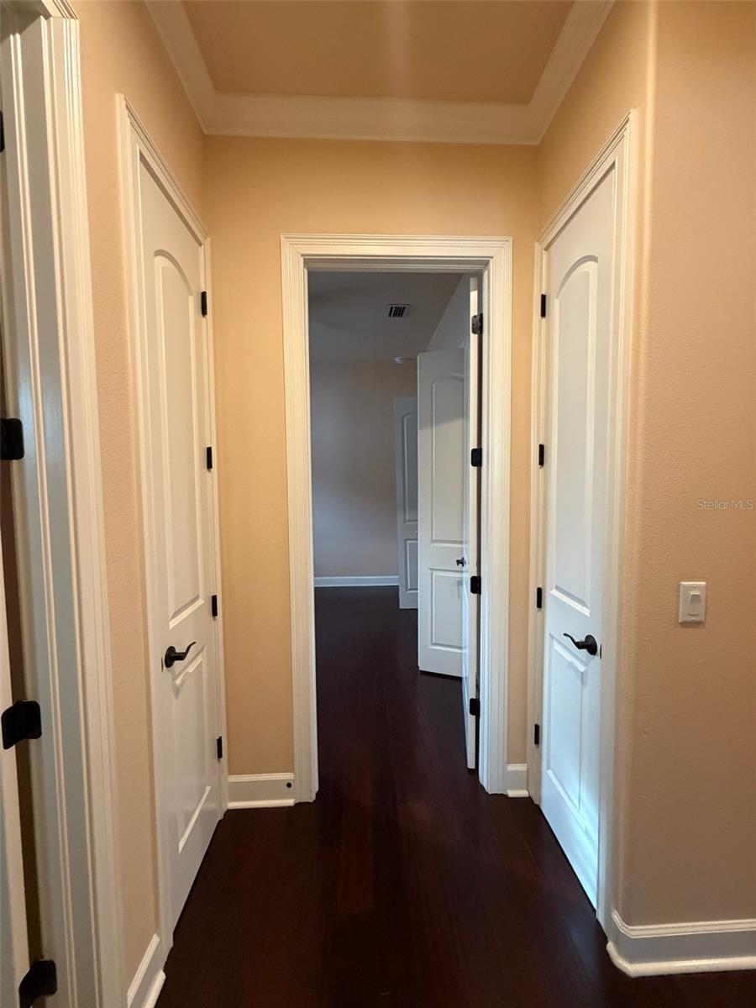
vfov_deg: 102.1
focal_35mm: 14
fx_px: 408
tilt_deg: -2.9
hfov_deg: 85.7
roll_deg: +0.3
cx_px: 378
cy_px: 504
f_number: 2.2
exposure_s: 1/60
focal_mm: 2.22
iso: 500
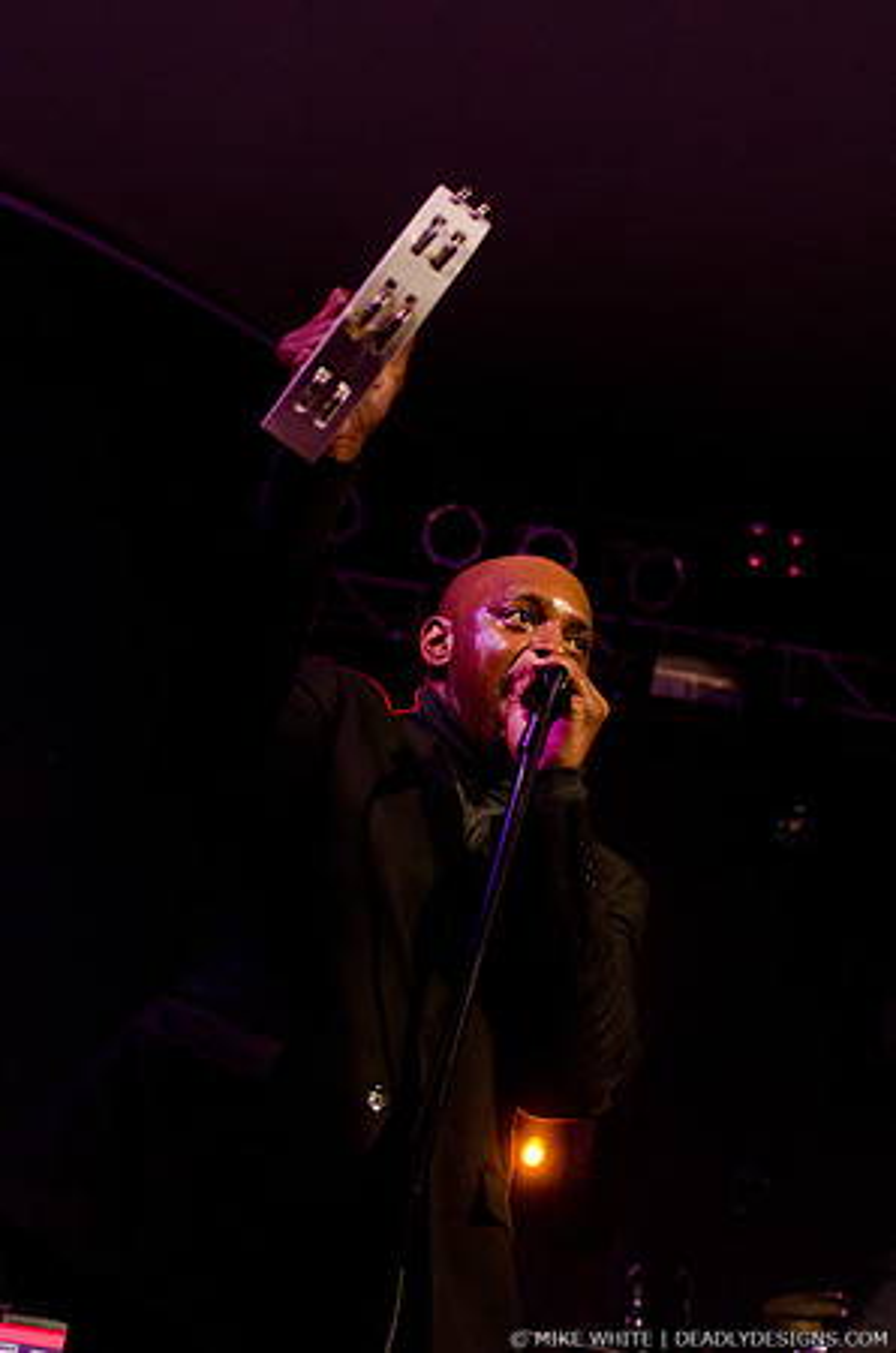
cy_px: 676
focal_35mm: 52
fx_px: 1969
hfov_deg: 25.6
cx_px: 448
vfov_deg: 37.9
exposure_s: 1/400
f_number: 3.5
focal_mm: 35
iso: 1600
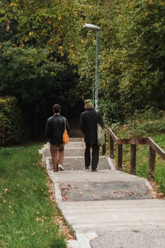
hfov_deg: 19.1
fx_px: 489
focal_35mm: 71
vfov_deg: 28.5
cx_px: 74
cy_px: 128
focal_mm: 42.5
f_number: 4
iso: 1000
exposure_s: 1/640
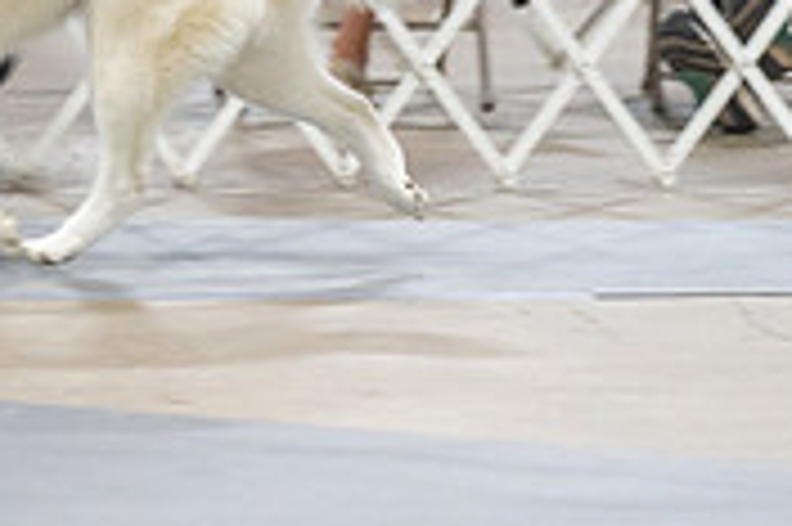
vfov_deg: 3.2
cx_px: -216
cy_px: -191
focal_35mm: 422
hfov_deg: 4.9
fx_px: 9275
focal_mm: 128
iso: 2000
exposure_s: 1/160
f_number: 2.8
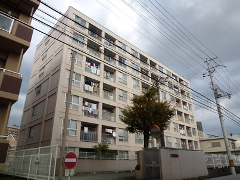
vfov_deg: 54.9
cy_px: 91
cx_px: 117
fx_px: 173
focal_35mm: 25
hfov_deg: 69.4
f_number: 4
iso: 100
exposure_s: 1/200
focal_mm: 4.3
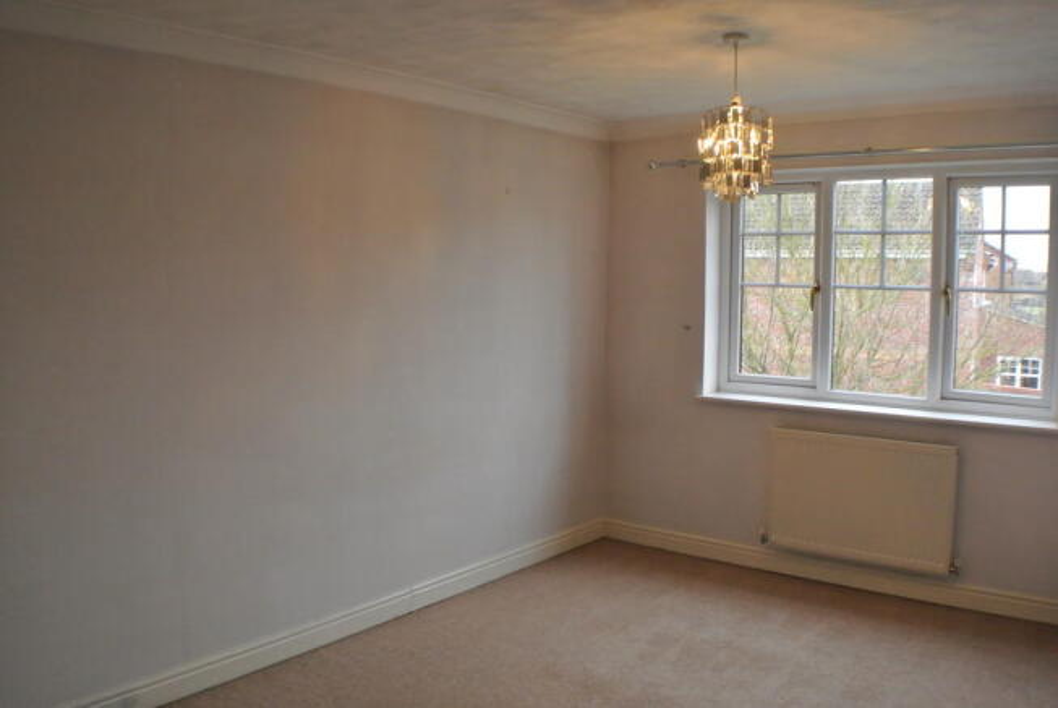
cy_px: 354
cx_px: 529
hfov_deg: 49.5
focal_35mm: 39
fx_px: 1147
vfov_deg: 34.3
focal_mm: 14.5
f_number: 4
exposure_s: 1/50
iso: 800
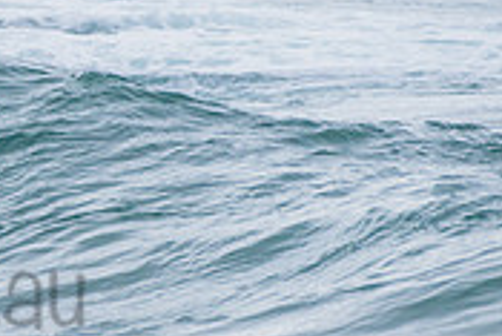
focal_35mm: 2028
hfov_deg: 1.0
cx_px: -395
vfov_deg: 0.7
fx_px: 28302
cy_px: 136
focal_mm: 500
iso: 800
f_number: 5.6
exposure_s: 1/2000
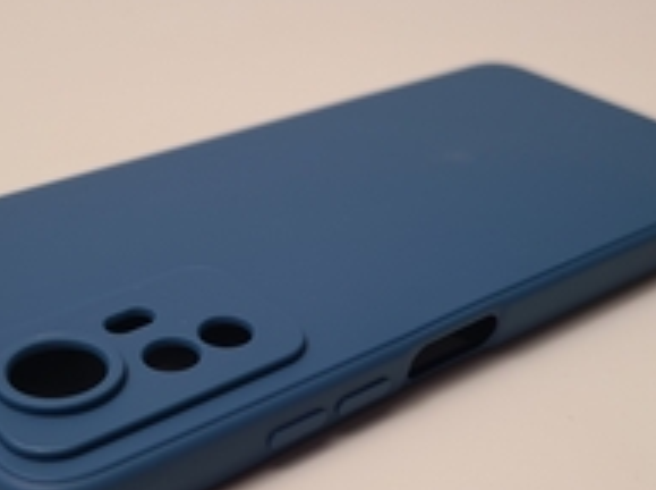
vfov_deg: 26.8
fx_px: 1021
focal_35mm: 54
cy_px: 316
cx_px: 262
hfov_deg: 35.5
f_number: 1.8
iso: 50
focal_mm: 5.4
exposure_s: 1/50
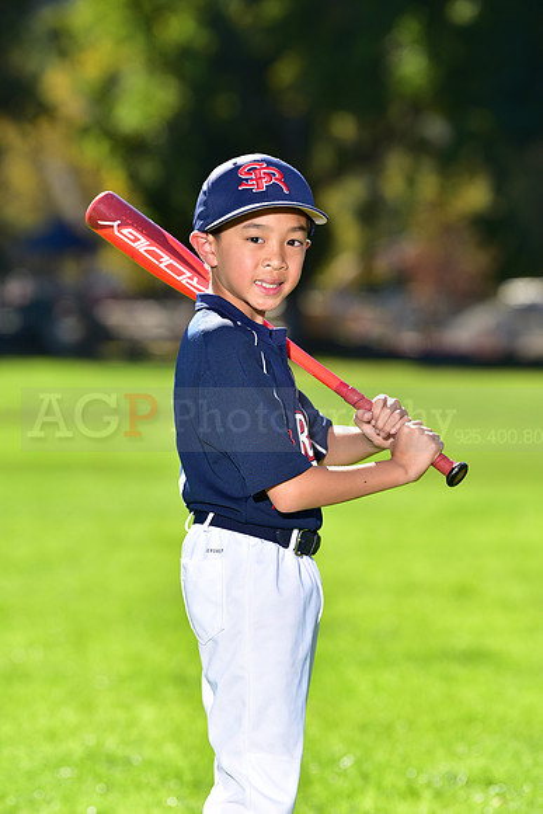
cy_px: 407
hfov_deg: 6.9
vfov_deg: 10.3
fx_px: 4522
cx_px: 272
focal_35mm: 200
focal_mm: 200
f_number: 5
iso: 80
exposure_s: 1/250
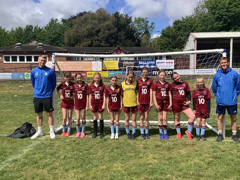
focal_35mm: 31
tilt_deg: -3.5
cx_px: 120
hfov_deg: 58.4
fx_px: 215
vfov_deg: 45.4
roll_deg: -0.3
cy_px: 90
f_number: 2.4
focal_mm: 3.3
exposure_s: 1/1631
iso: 25
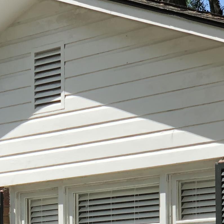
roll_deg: +2.2
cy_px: 307
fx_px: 1267
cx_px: 8
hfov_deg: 10.0
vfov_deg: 9.9
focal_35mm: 173
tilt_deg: +1.1
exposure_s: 1/539
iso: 16
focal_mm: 6
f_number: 2.4
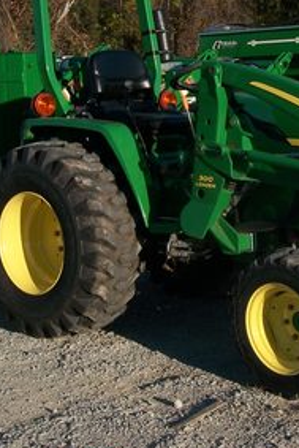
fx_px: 995
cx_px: 291
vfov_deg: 25.2
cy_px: 158
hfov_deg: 16.8
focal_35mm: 80
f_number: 6.3
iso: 80
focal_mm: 7.1
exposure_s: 1/400
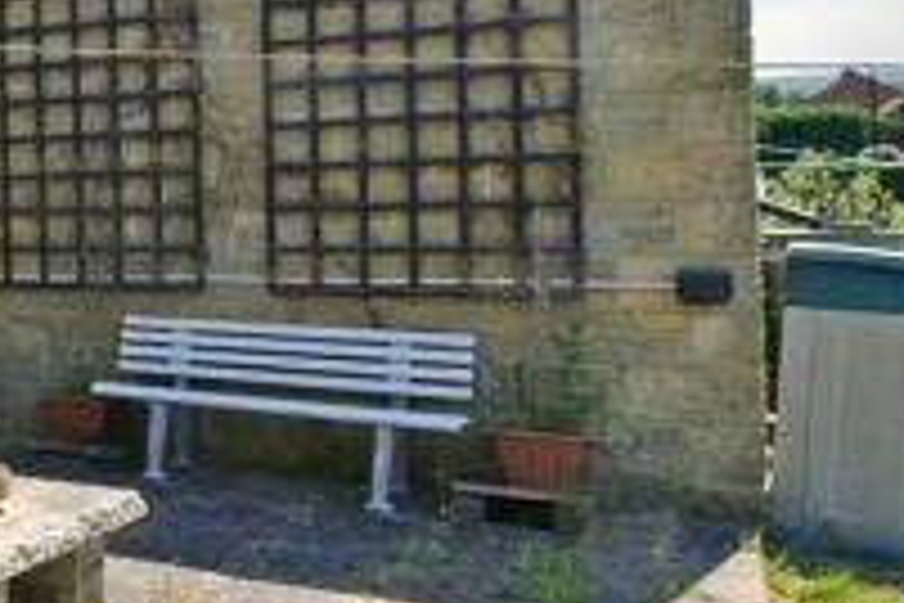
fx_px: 1230
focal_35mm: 49
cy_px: 214
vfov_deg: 27.4
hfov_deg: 26.6
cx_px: -504
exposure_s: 1/640
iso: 640
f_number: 13
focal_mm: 10
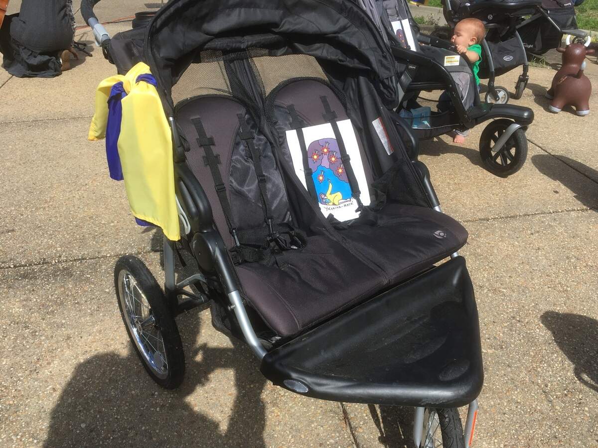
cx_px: 299
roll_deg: -1.2
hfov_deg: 61.7
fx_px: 501
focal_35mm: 29
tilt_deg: -30.1
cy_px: 224
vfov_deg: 48.2
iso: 25
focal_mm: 4.15
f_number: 2.2
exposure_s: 1/1012
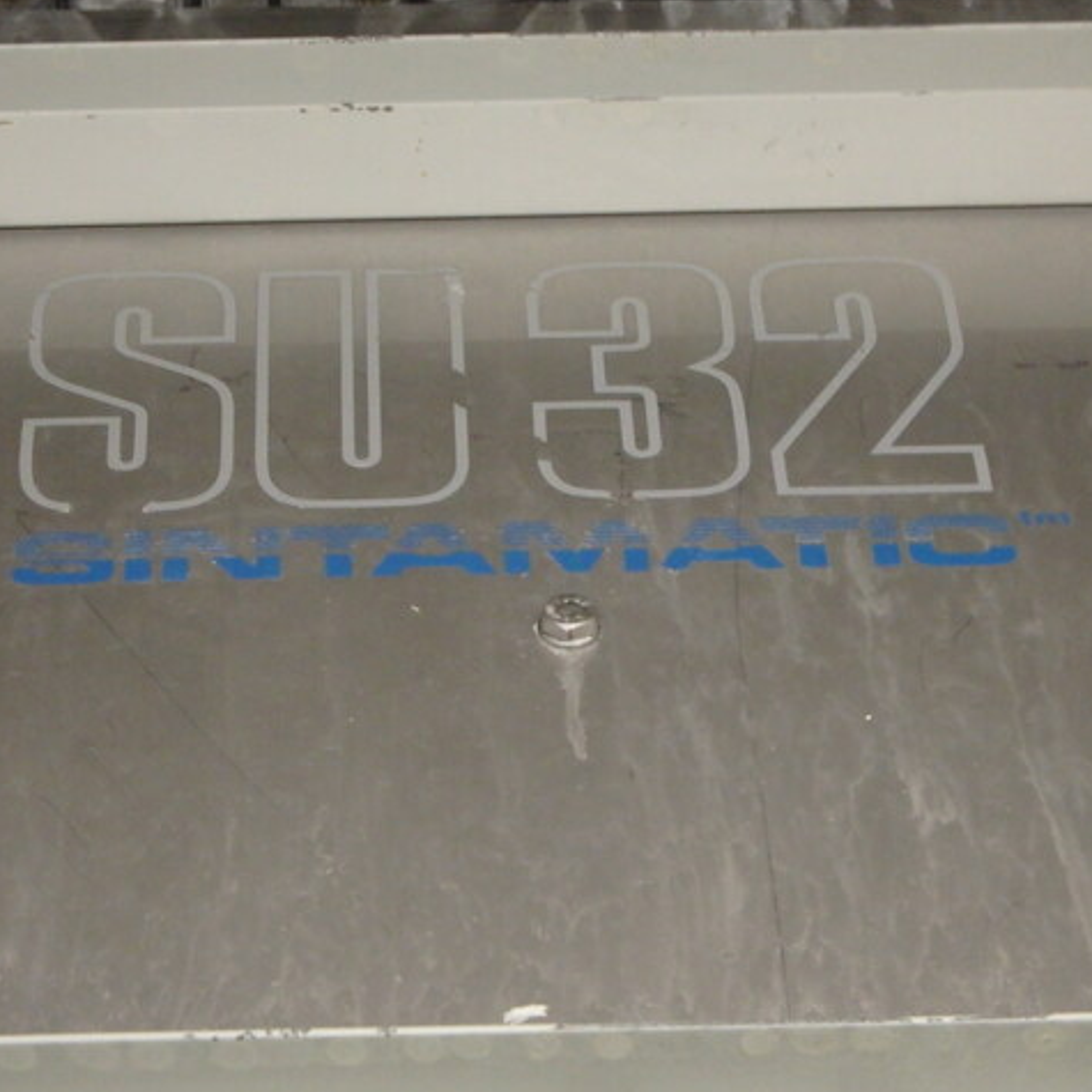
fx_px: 4461
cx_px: 529
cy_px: 545
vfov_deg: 14.0
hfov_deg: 14.0
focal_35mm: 125
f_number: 5.7
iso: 800
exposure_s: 1/30
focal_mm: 18.7
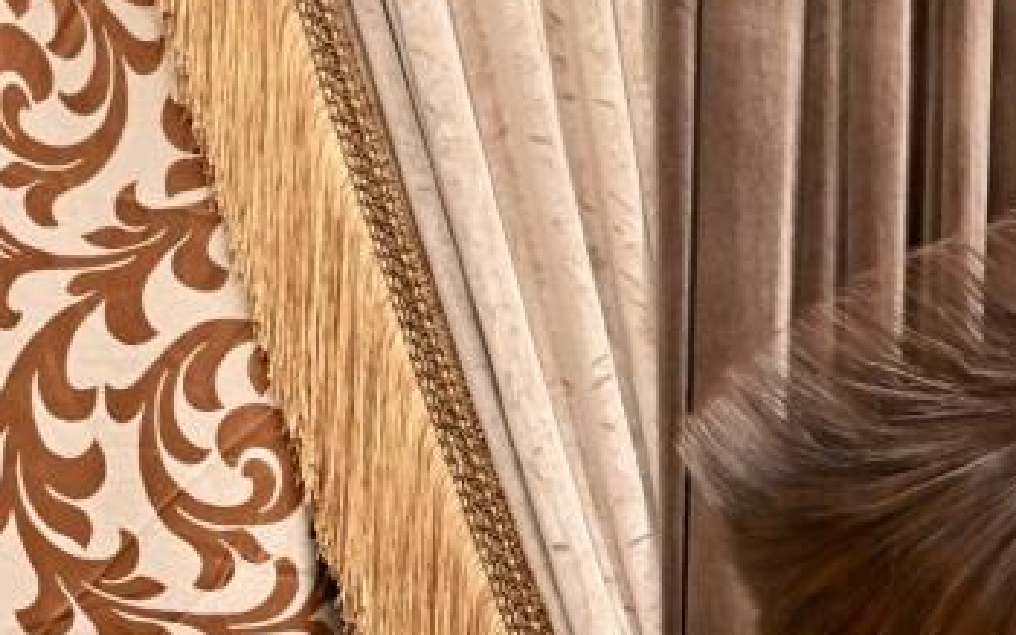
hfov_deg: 14.3
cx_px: 1335
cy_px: 857
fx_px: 3878
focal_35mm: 140
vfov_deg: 9.2
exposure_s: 1/250
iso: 1600
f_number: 4
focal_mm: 47
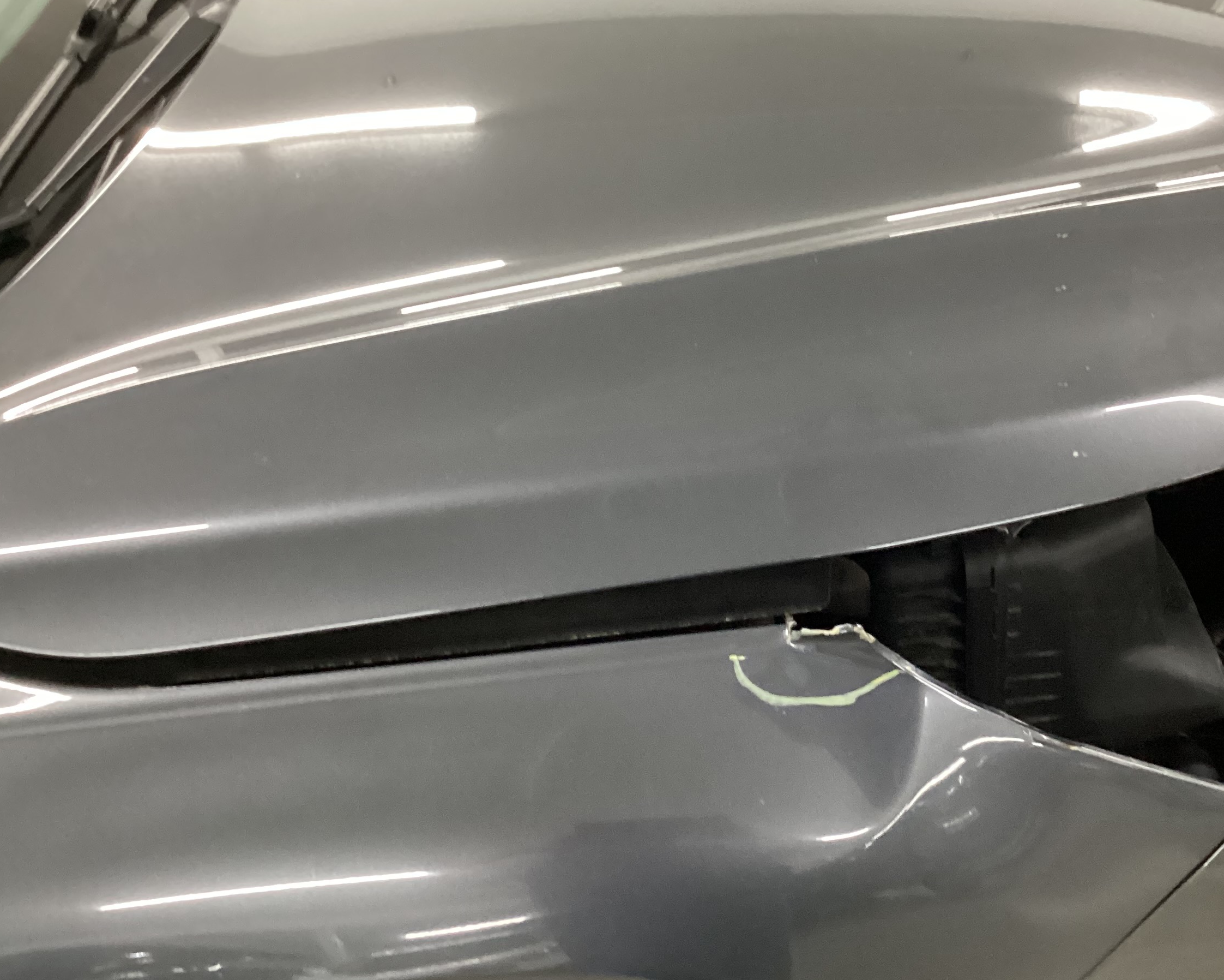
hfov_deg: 41.6
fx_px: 1594
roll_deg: +11.6
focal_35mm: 44
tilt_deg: -37.5
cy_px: 539
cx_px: 787
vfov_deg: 34.1
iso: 400
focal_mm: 3.3
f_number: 2.4
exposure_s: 1/33
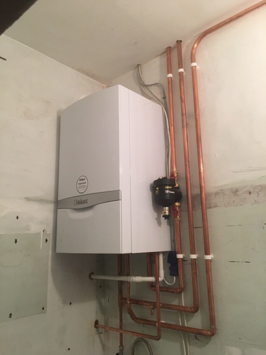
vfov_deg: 61.7
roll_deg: +2.1
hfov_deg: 48.2
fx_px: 297
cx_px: 133
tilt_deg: +11.3
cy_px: 178
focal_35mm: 29
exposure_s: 1/25
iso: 200
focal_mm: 4.15
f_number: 2.2
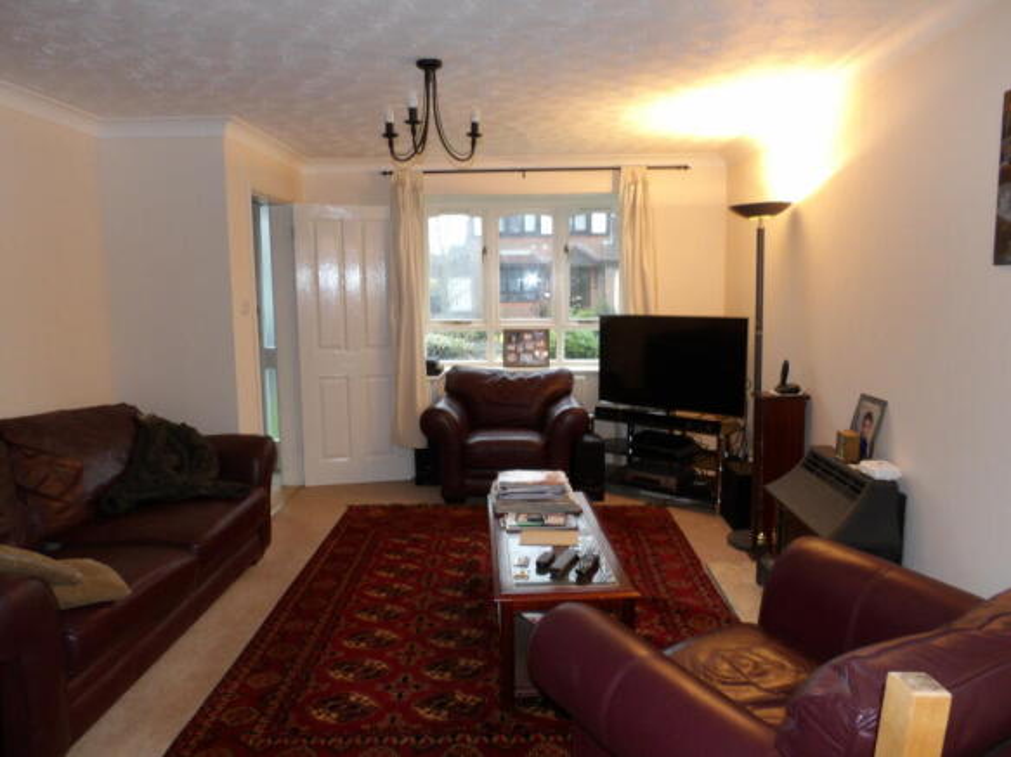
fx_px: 701
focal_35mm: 24
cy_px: 378
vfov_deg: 56.8
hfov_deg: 71.6
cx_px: 506
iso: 234
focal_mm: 4.3
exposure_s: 1/15
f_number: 4.1
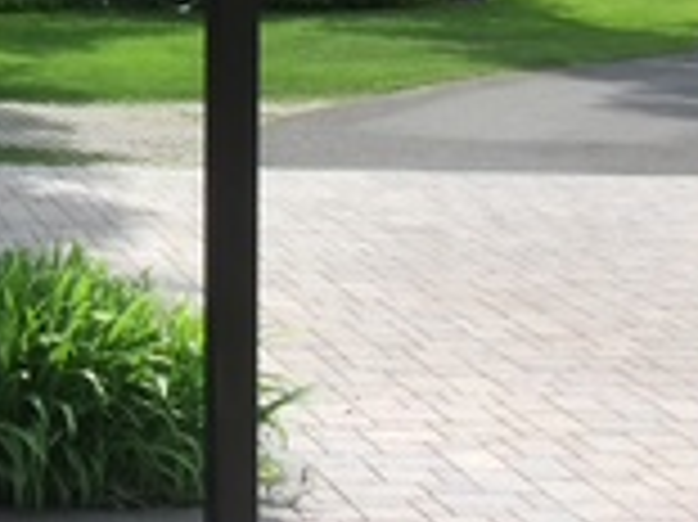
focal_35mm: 120
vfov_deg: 12.0
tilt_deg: -3.2
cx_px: -252
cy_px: -122
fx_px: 2418
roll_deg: +0.0
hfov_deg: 15.5
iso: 32
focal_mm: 4.15
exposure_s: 1/774
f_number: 2.2
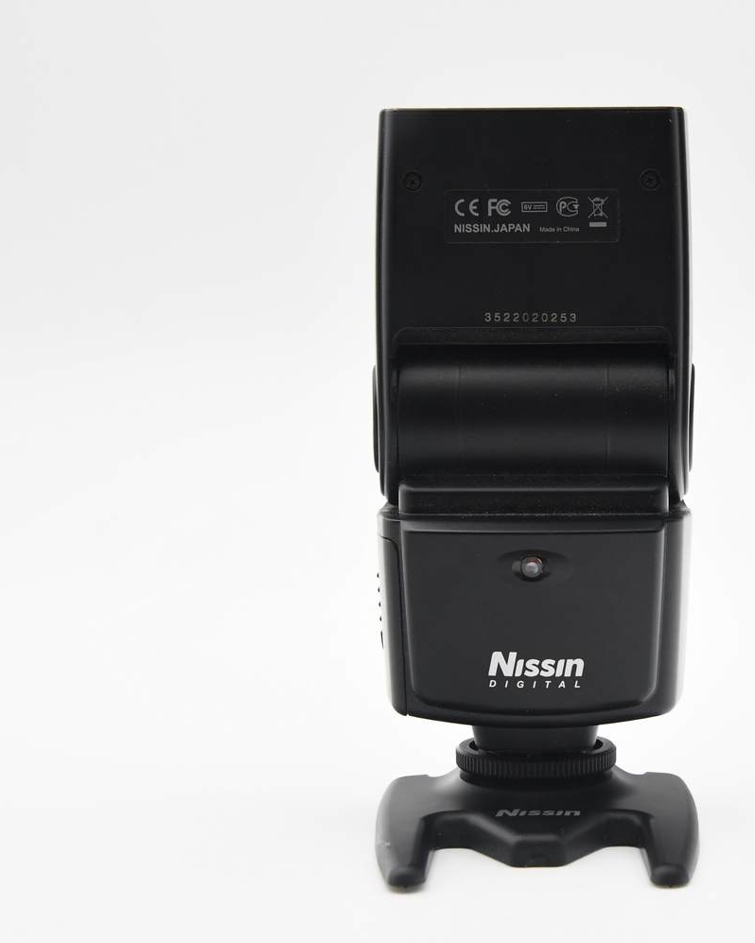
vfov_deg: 26.4
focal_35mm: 72
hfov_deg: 21.1
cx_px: 540
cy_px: 472
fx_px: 2010
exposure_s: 1/100
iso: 1600
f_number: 8
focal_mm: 34
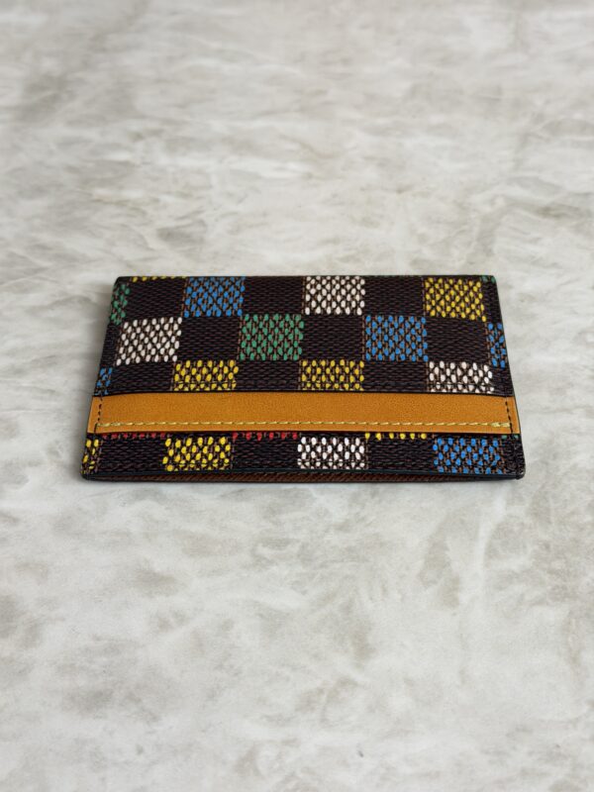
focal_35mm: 48
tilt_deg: -45.5
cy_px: 396
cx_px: 297
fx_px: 1098
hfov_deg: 30.3
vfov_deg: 39.7
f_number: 1.78
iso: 50
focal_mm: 6.76
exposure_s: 1/120
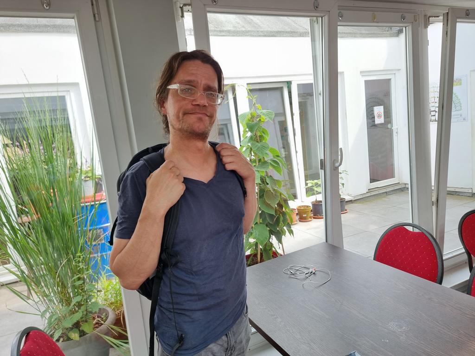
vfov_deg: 56.8
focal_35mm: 24
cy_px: 178
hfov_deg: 71.6
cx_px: 238
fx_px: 329
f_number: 1.8
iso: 50
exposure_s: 1/100
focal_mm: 6.7
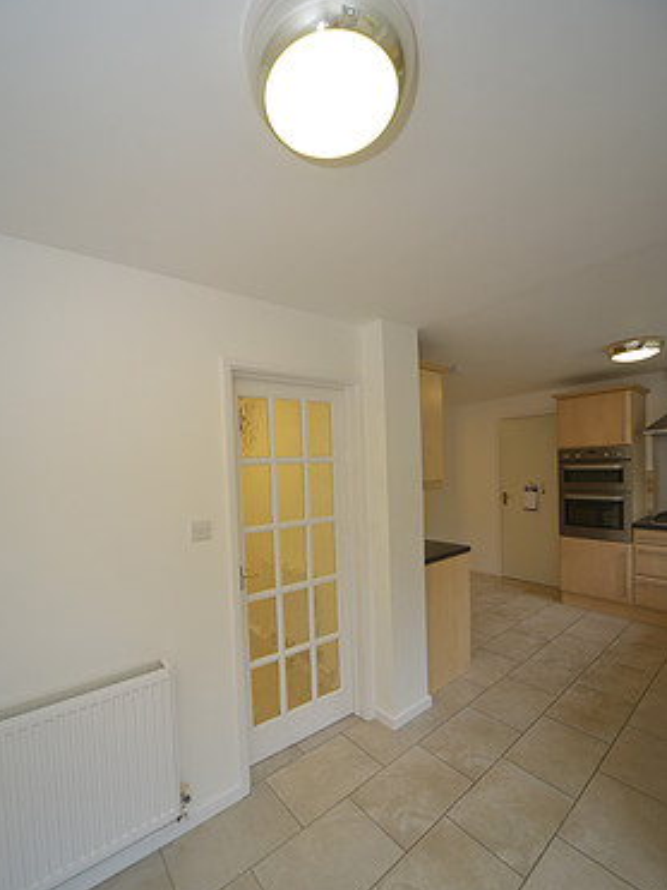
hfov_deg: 85.5
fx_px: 360
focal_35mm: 14
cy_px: 477
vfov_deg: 101.9
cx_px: 310
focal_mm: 12
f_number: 5.6
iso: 400
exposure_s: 1/30
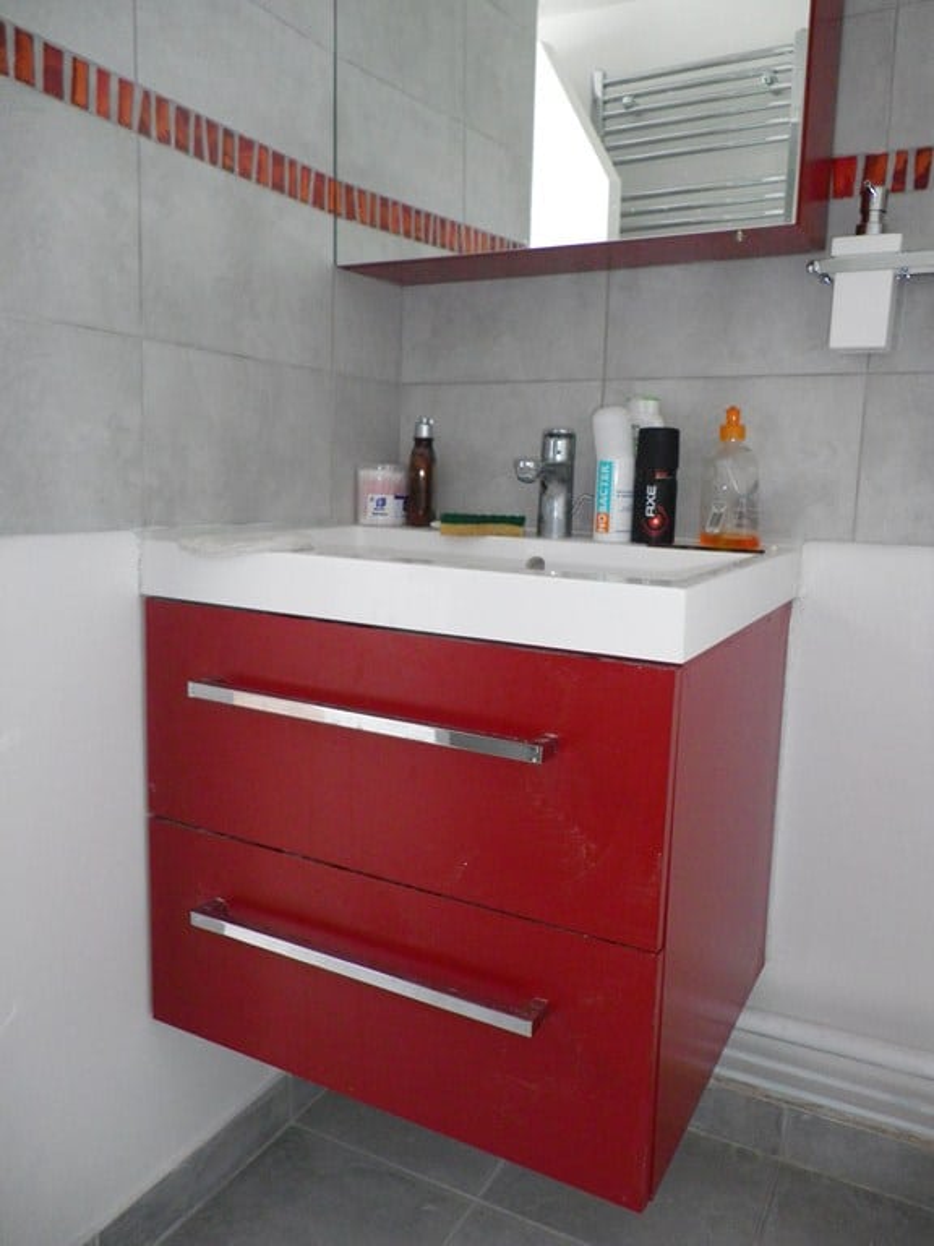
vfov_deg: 63.4
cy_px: 623
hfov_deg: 49.7
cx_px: 467
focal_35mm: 28
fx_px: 1007
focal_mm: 4.9
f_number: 2.6
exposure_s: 1/60
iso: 400
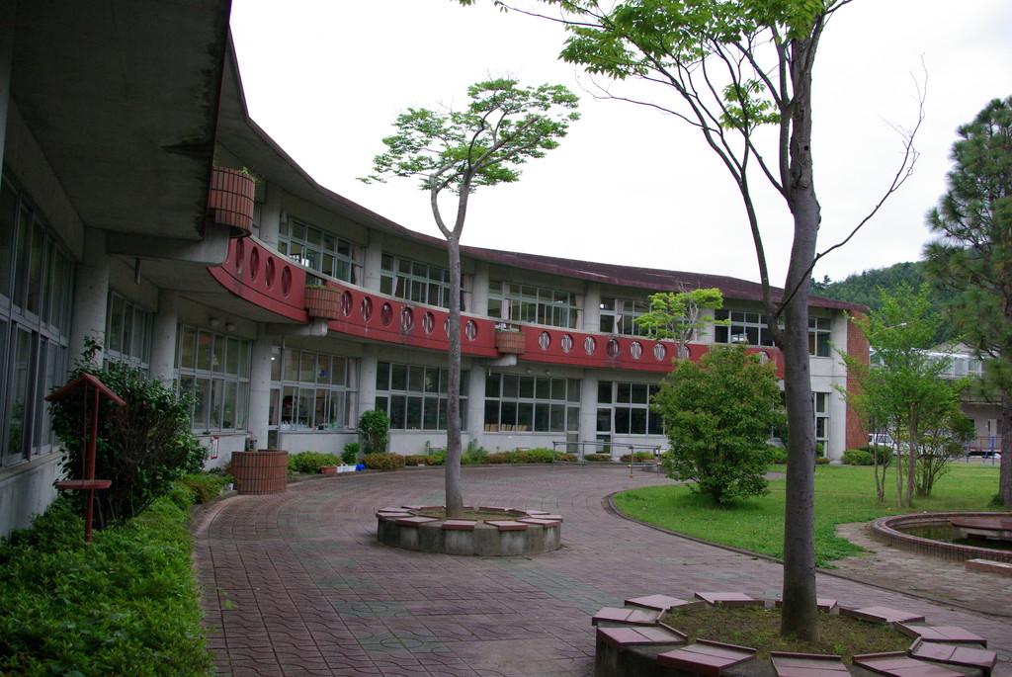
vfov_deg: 41.8
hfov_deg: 59.4
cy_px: 338
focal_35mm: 32
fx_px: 886
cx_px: 506
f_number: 7.1
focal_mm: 21
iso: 640
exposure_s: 1/200
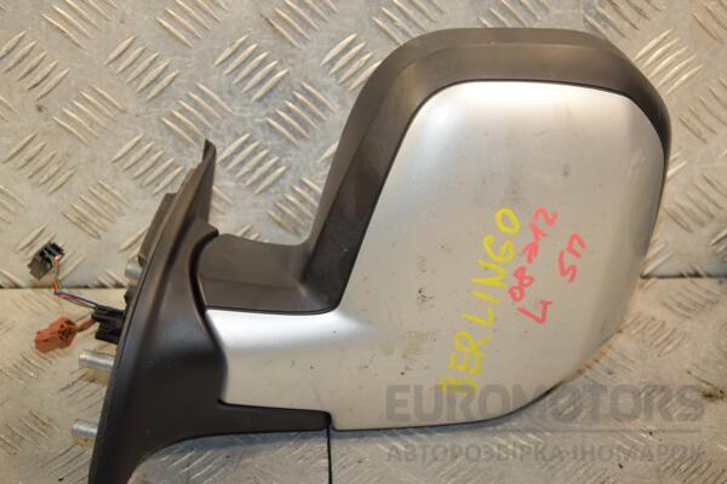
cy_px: 242
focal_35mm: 87
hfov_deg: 23.4
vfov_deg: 15.7
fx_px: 1757
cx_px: 364
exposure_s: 1/200
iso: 800
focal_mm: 58
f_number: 6.3
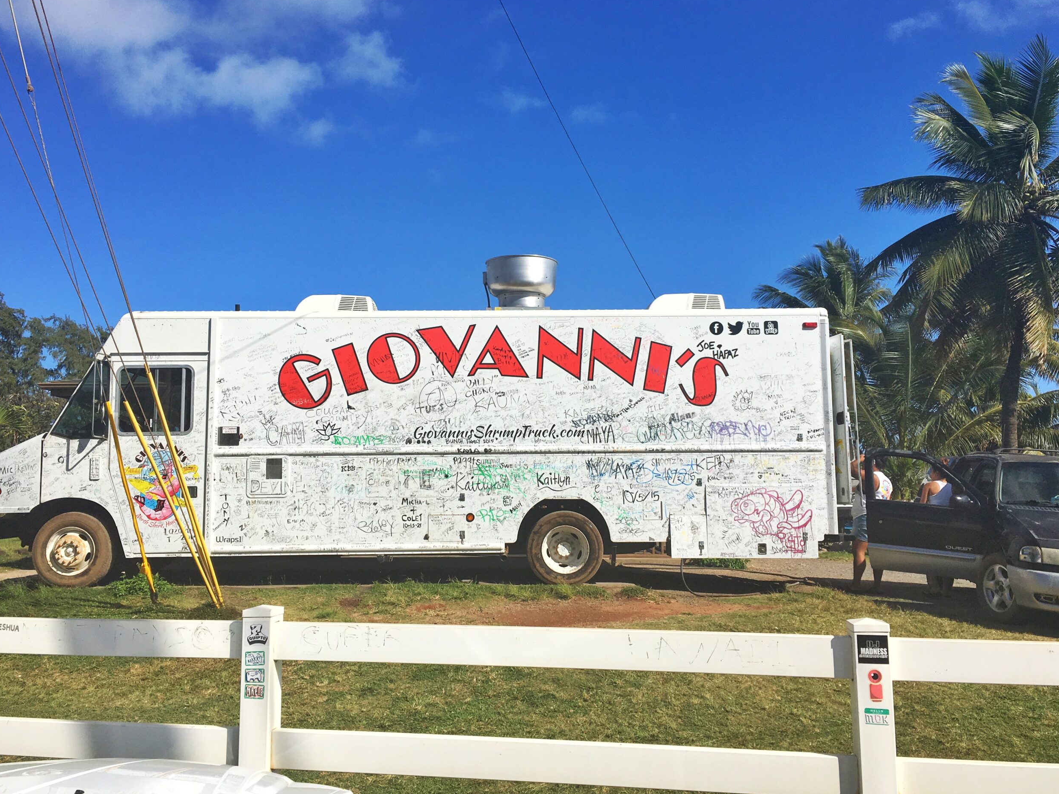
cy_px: 391
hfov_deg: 60.0
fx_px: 918
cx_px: 522
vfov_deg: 46.8
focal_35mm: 30
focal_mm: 4.15
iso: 25
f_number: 2.2
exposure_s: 1/3344
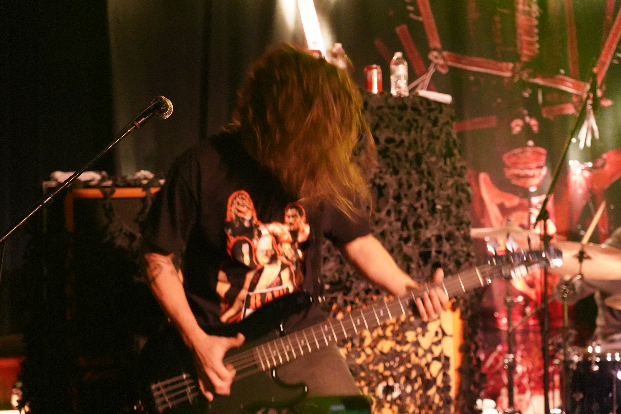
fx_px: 1121
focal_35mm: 65
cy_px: 207
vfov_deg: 20.9
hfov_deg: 31.0
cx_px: 310
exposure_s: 1/50
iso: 12800
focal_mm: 65
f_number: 4
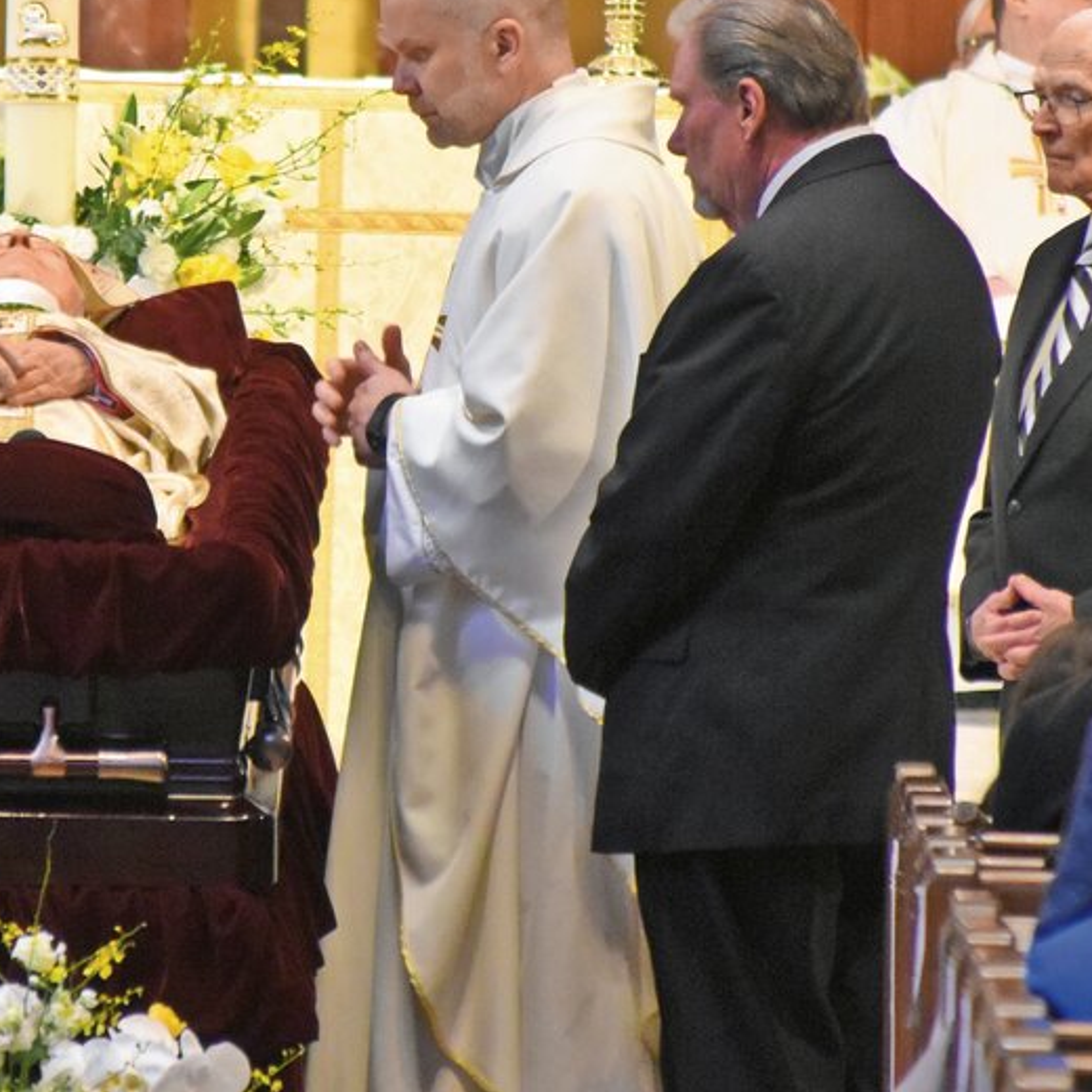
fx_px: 26268
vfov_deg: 2.4
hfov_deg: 2.4
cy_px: 430
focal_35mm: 736
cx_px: 97
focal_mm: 200
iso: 2500
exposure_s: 1/125
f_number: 6.3
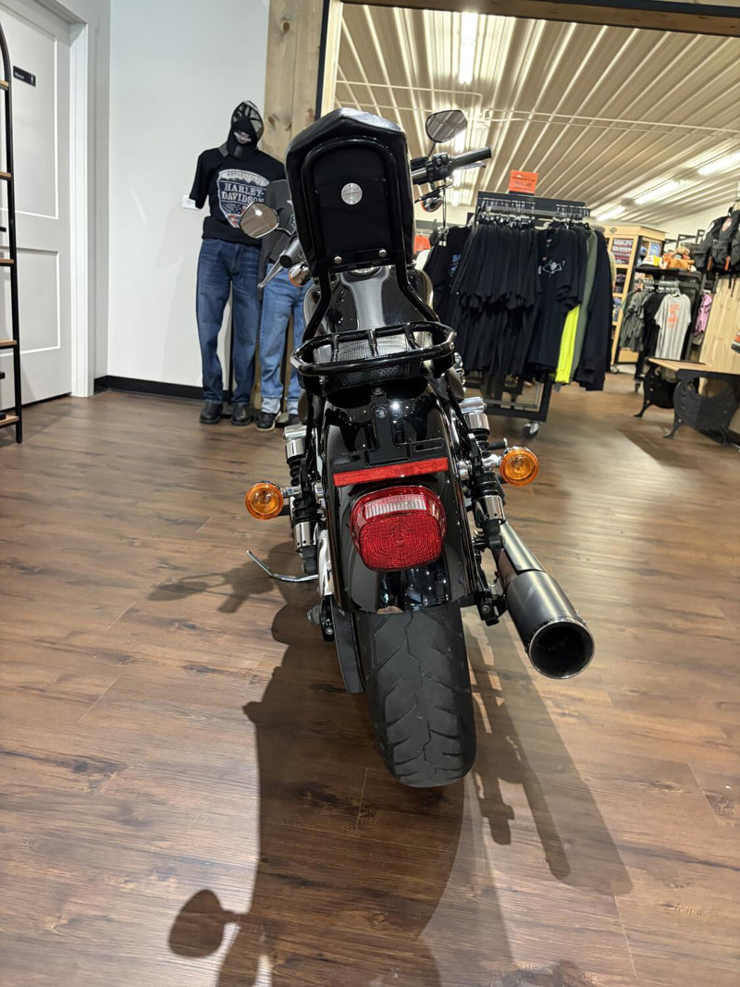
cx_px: 370
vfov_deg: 67.3
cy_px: 494
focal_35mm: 26
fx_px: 741
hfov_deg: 53.1
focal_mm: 5.96
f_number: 1.6
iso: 400
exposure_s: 1/40
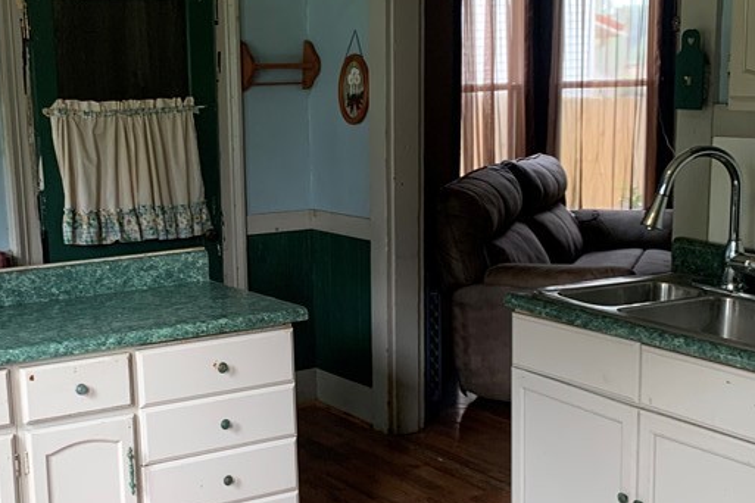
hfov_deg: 36.5
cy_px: 310
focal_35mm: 54
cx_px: 252
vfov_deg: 25.0
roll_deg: +1.2
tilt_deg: -10.0
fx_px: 1132
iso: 100
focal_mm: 4.25
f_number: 1.8
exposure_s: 1/60
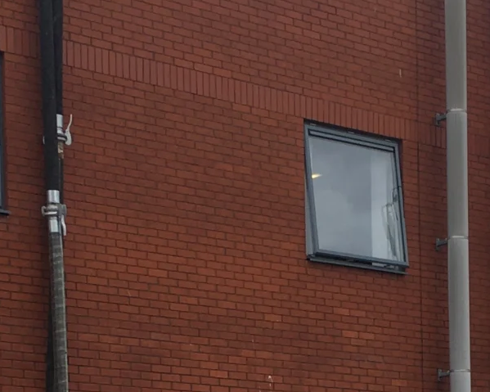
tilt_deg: +2.1
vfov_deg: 12.1
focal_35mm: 121
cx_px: 405
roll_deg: +1.0
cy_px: 608
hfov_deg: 15.8
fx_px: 1754
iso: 25
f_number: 2.2
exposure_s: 1/306
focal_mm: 4.15
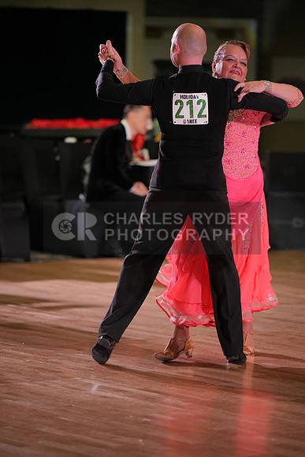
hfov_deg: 7.6
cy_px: 228
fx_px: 2286
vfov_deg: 11.4
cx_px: 152
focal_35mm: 180
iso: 1000
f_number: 2.8
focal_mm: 180
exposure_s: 1/400
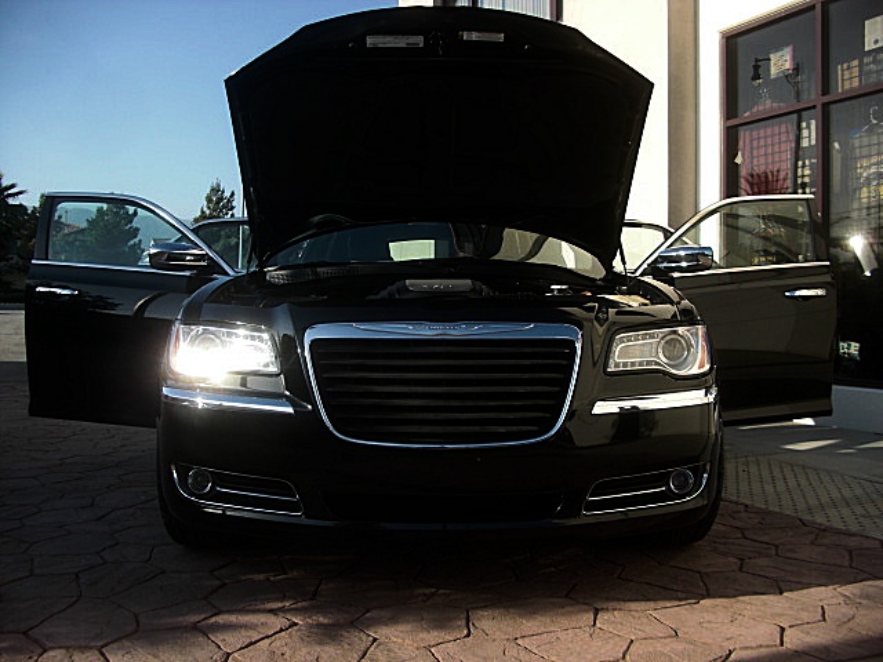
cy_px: 331
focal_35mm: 36
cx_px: 442
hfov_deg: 51.4
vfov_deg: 39.7
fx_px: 918
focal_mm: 6.3
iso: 50
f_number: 2.8
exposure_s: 1/500
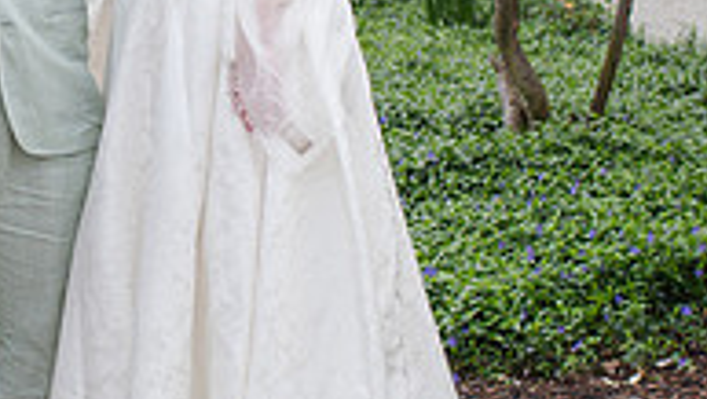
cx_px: 19
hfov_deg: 16.2
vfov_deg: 9.3
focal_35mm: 130
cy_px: 54
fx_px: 2439
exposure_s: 1/400
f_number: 3.2
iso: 100
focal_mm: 35
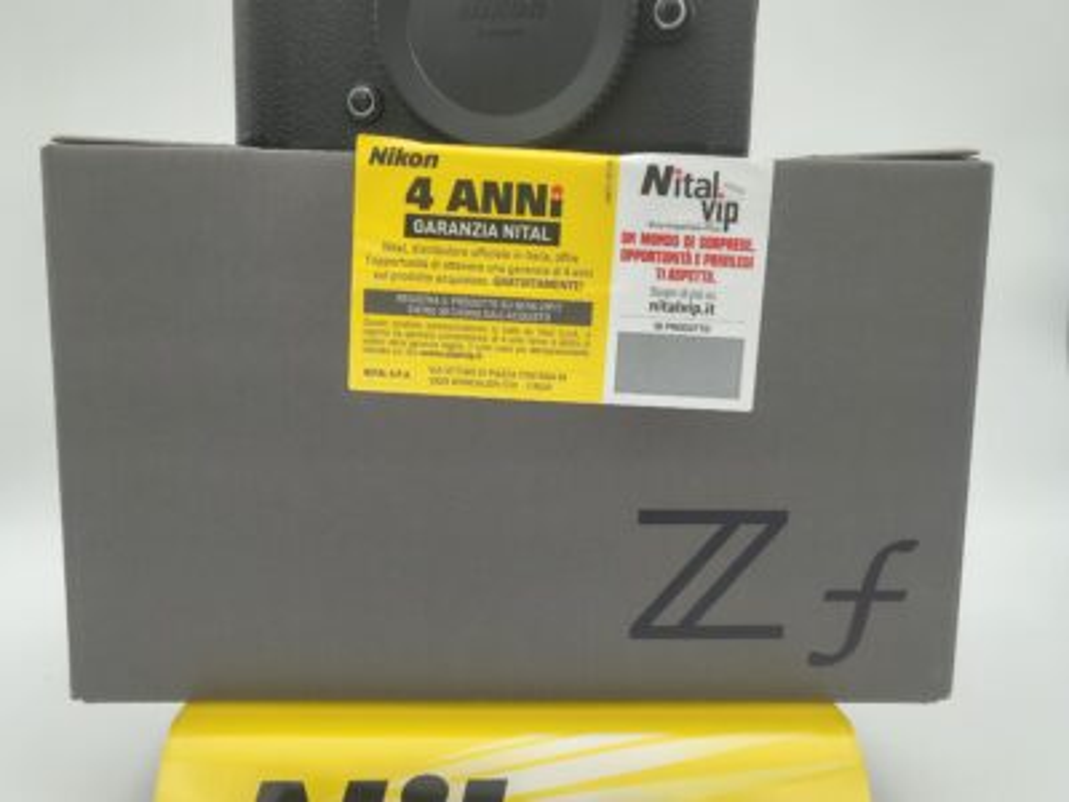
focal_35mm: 24
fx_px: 741
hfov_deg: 71.6
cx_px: 534
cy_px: 401
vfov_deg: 56.8
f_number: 1.8
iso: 100
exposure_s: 1/232
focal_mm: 5.56
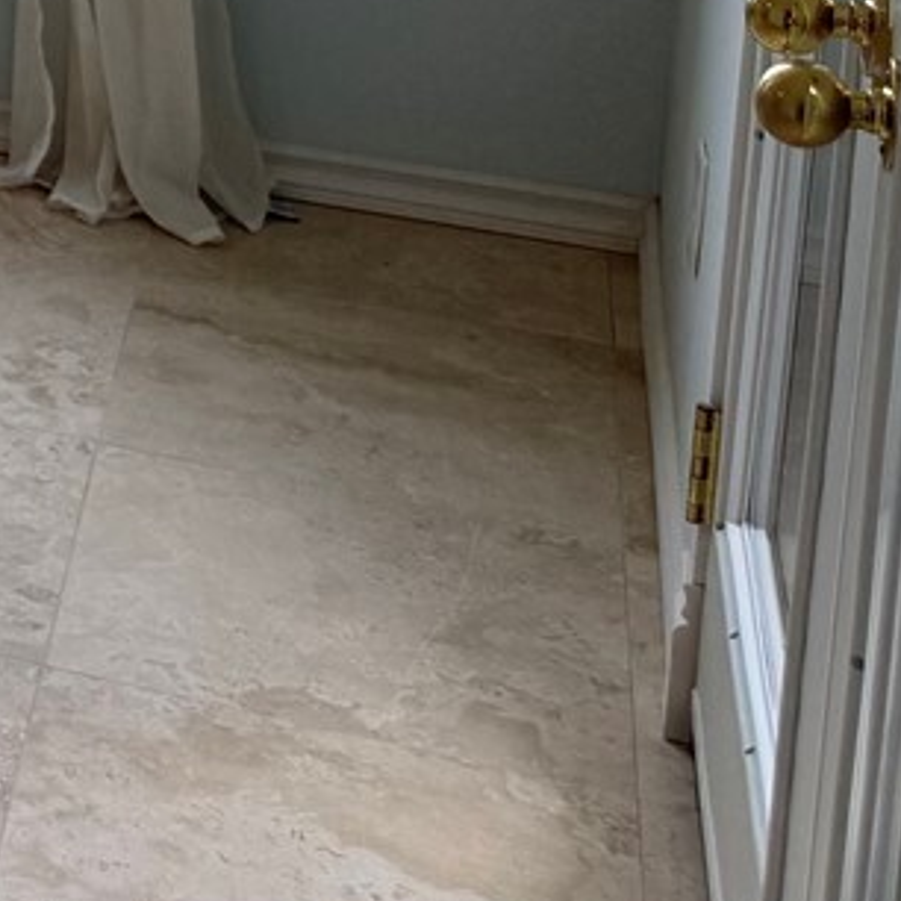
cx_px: -1378
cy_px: -633
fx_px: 3269
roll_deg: +0.9
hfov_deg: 12.0
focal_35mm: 111
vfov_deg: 14.2
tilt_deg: -10.5
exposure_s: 1/588
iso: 80
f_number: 1.78
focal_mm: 6.76
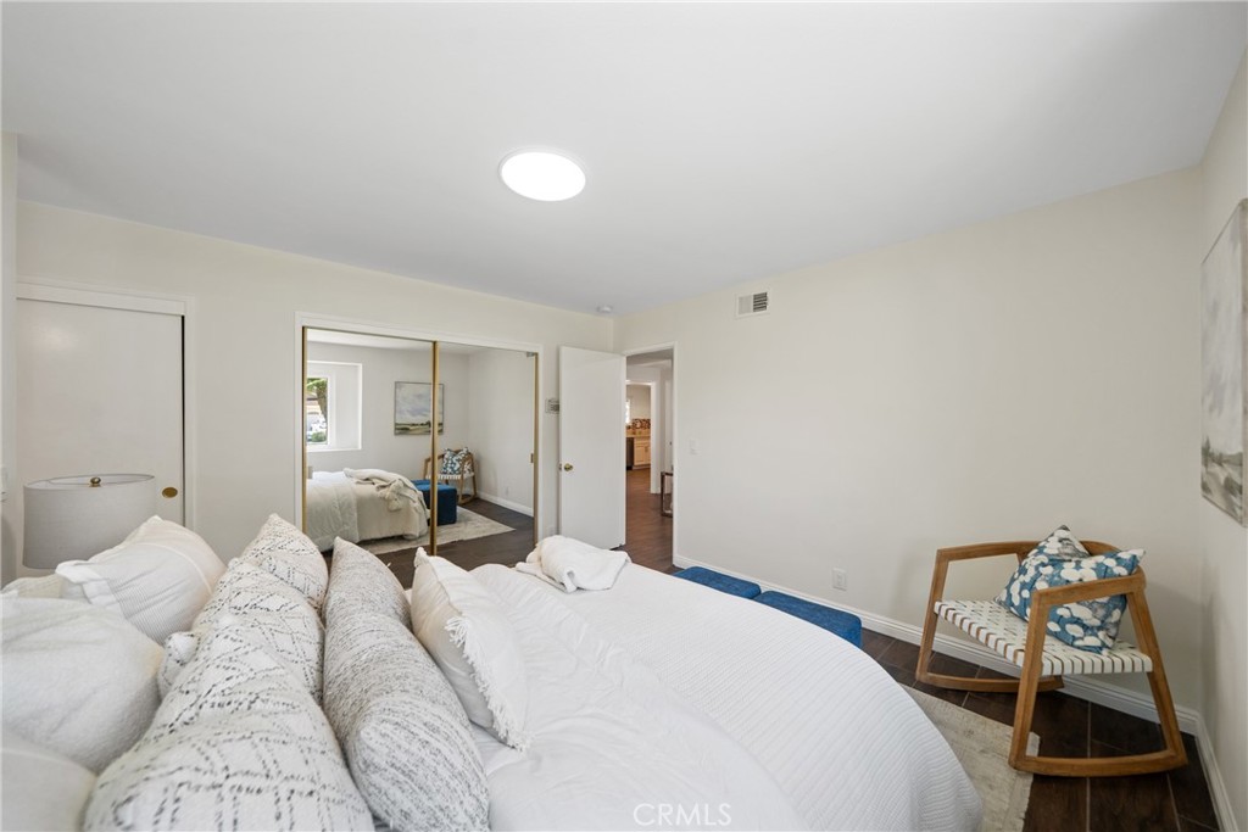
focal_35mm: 12
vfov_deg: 90.0
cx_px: 624
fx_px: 416
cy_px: 416
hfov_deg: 112.6
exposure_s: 1/30
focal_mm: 12
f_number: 5
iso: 640
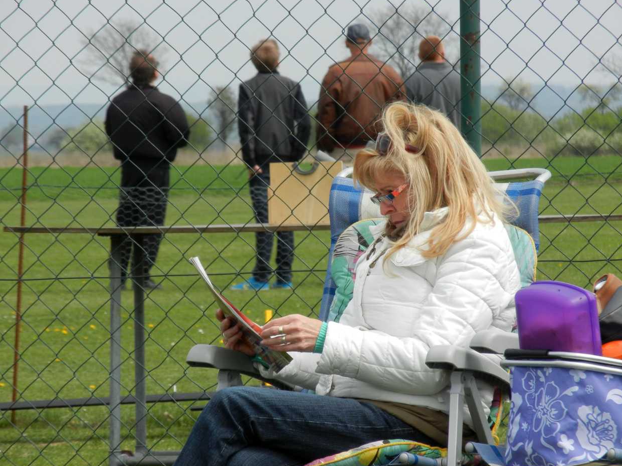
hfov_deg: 5.7
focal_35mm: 349
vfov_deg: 4.3
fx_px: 6270
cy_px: 251
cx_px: 265
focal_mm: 54
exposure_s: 1/593
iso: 160
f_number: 5.6
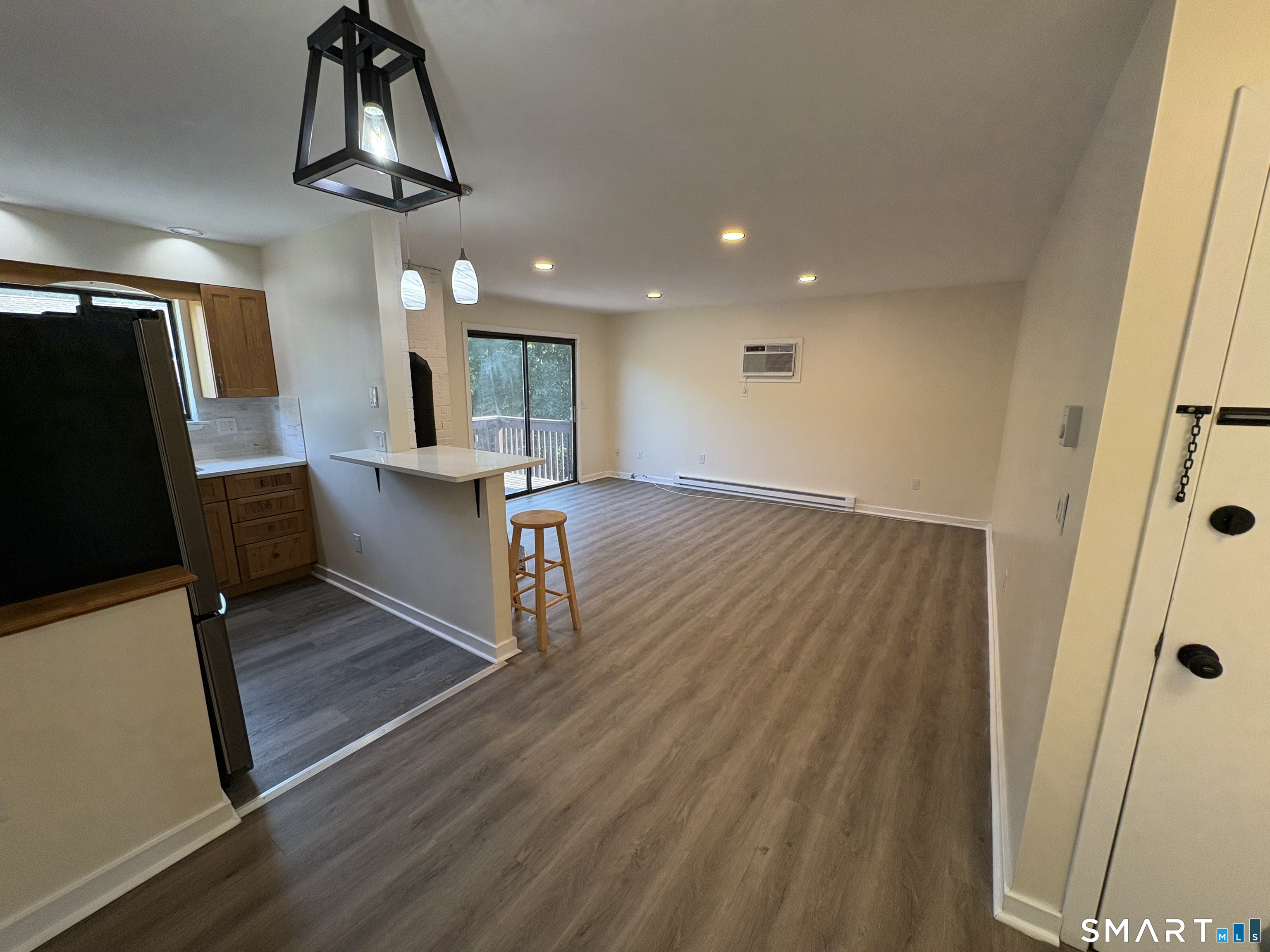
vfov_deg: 85.7
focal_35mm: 14
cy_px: 476
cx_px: 635
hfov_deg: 102.1
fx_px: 514
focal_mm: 2.22
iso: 200
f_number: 2.2
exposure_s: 1/120
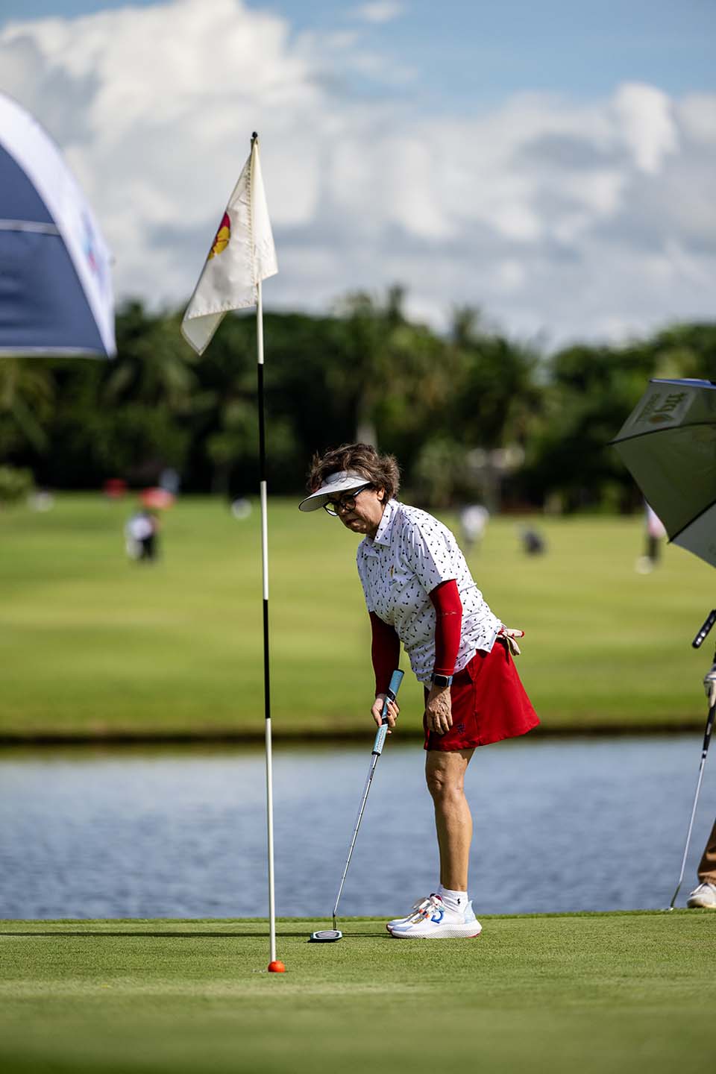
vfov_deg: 10.3
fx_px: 5966
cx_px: 358
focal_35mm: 200
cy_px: 537
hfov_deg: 6.9
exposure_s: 1/5000
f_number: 3.2
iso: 400
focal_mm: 200
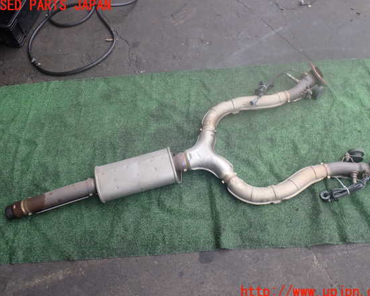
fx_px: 350
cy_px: 149
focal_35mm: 32
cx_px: 191
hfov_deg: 55.7
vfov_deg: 45.8
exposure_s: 1/160
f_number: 3.2
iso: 100
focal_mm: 5.4
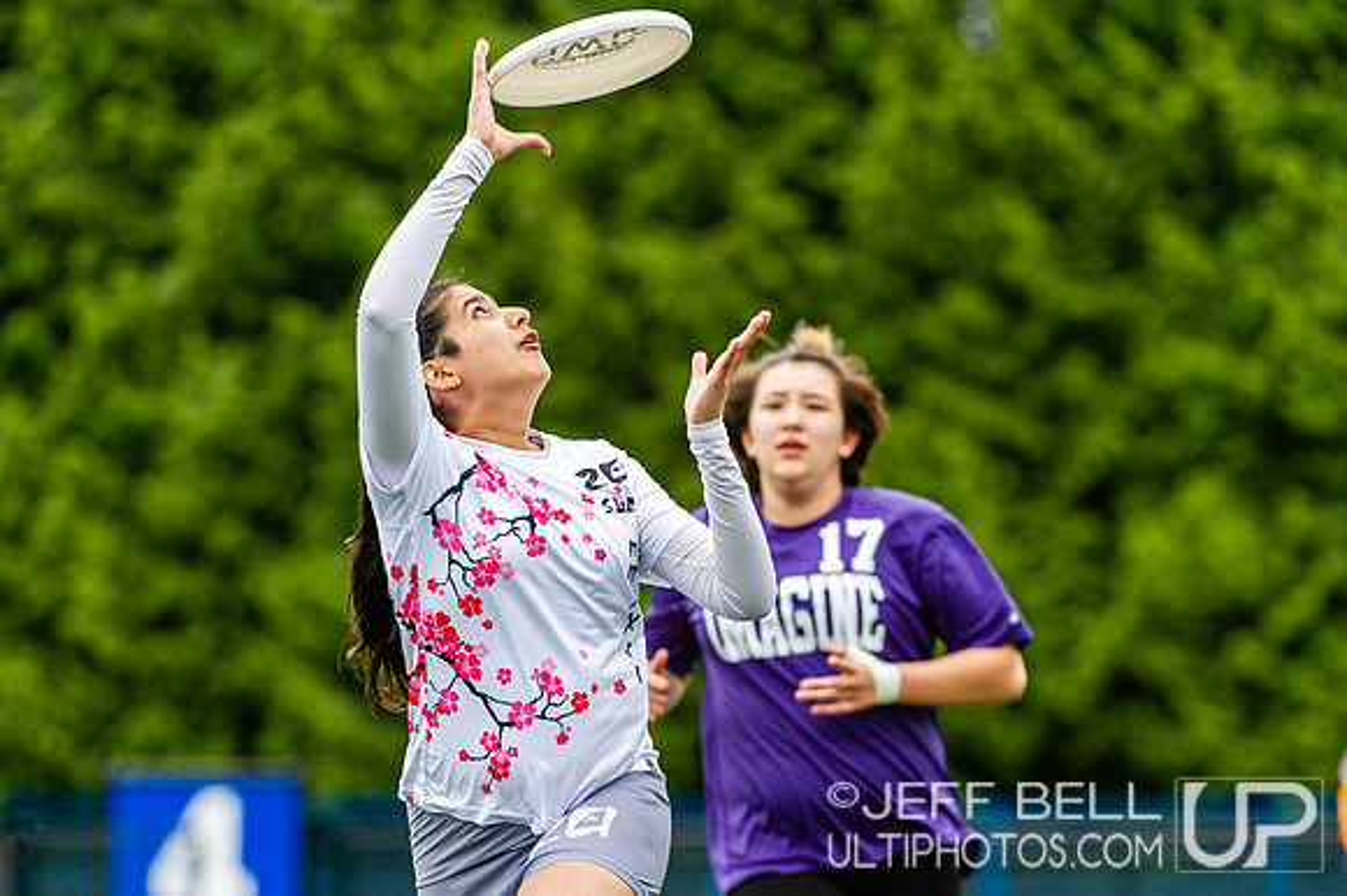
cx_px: 698
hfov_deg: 6.7
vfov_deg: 4.5
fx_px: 11446
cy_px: 590
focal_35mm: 306
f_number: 4
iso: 250
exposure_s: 1/1000
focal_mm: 220
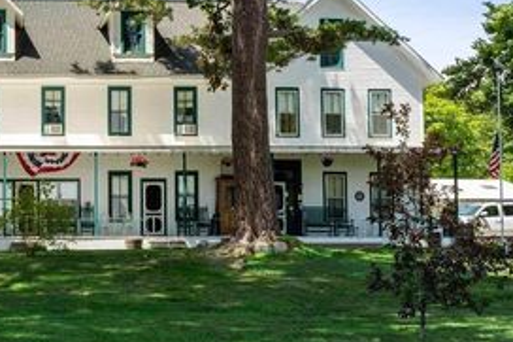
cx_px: 53
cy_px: 194
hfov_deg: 28.3
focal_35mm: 69
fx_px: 976
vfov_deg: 19.8
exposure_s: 1/200
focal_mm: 37.3
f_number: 16
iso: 800
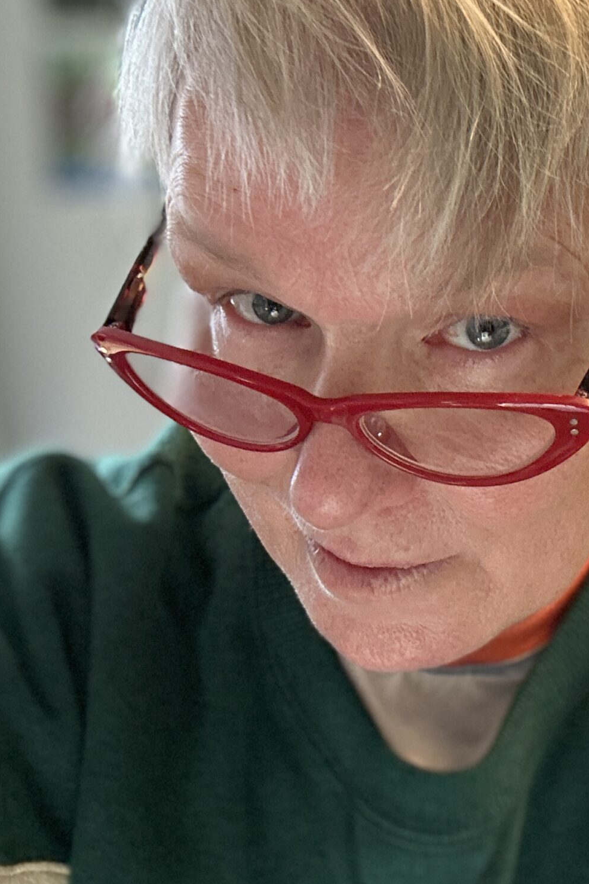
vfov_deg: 36.5
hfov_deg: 24.5
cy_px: 300
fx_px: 1325
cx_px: 495
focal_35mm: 54
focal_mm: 2.69
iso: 320
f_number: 1.9
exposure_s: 1/30
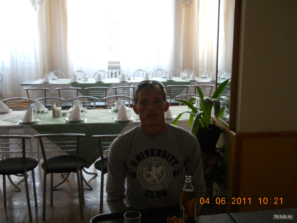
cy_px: 112
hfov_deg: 45.8
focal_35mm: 41
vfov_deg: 35.1
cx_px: 148
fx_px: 352
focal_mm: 6.72
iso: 250
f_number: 3.1
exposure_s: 1/30
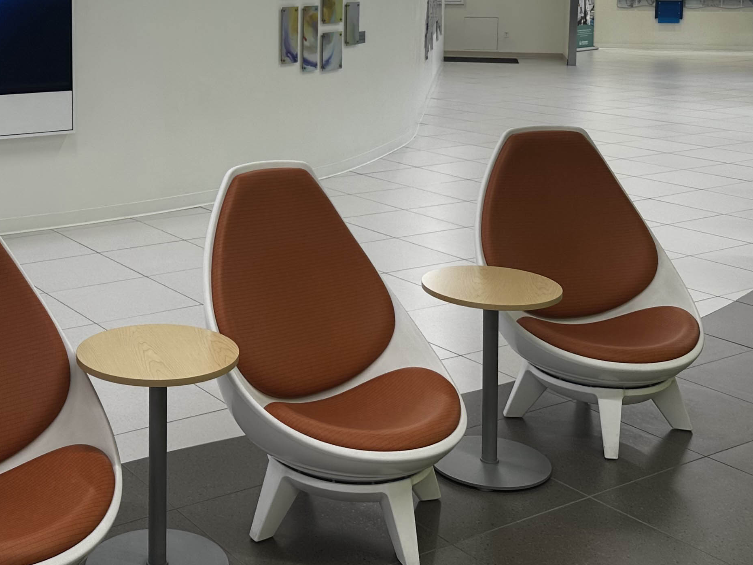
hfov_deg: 36.1
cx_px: 202
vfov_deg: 27.2
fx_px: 1131
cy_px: 78
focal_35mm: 52
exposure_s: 1/126
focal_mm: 6.86
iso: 64
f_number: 1.78
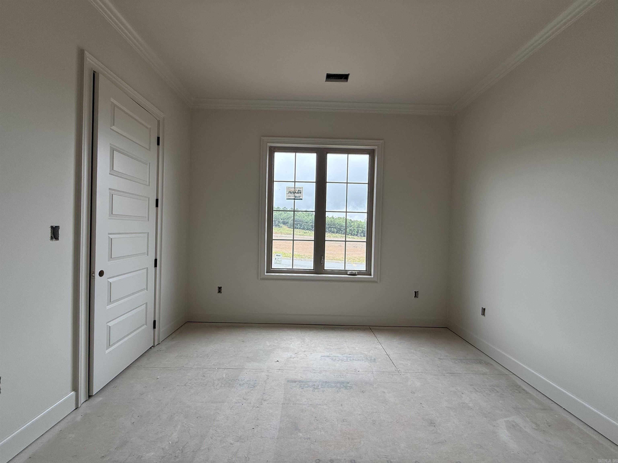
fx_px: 250
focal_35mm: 14
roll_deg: -2.2
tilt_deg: -0.5
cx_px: 309
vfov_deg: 85.7
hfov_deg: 102.1
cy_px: 232
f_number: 2.2
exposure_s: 1/209
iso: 64
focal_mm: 2.22
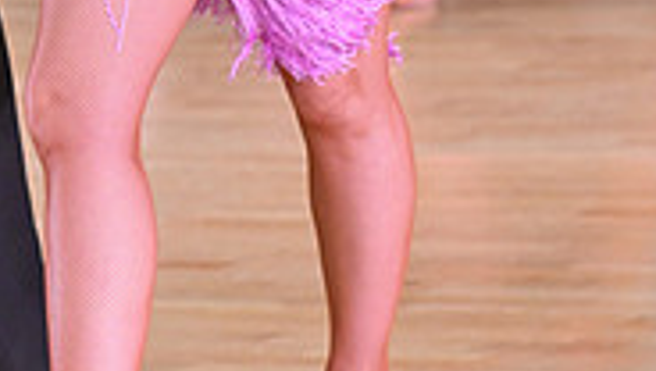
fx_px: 6426
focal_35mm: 369
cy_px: -364
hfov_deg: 5.8
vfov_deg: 3.3
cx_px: 48
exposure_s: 1/400
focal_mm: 112
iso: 4000
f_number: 5
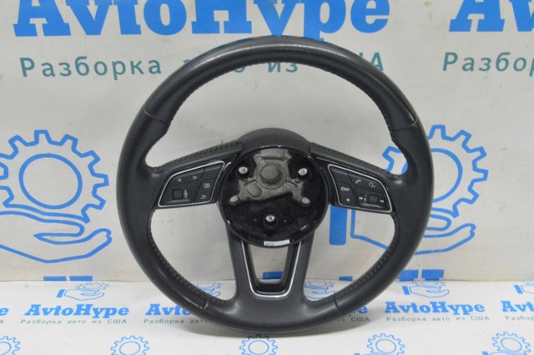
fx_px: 667
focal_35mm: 45
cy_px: 178
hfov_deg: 43.7
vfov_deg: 29.8
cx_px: 267
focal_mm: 30
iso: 6400
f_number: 20
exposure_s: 1/15
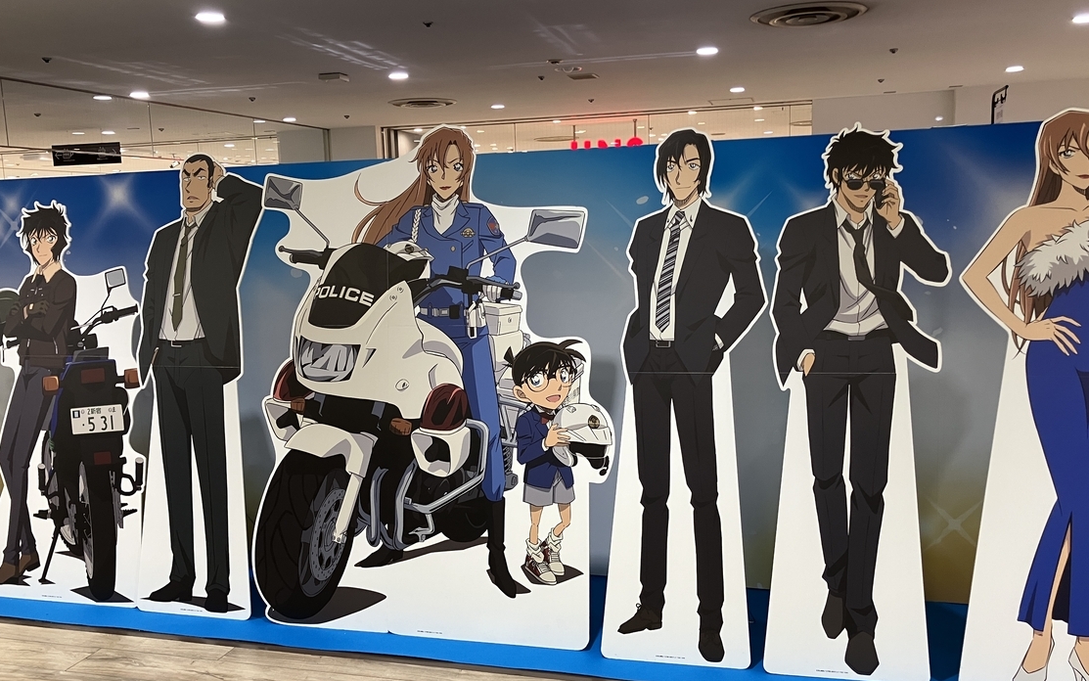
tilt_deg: -8.8
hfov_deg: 59.6
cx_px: 529
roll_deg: +1.9
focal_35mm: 32
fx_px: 950
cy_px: 382
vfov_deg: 39.4
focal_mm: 3.99
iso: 80
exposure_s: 1/90
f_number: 1.8
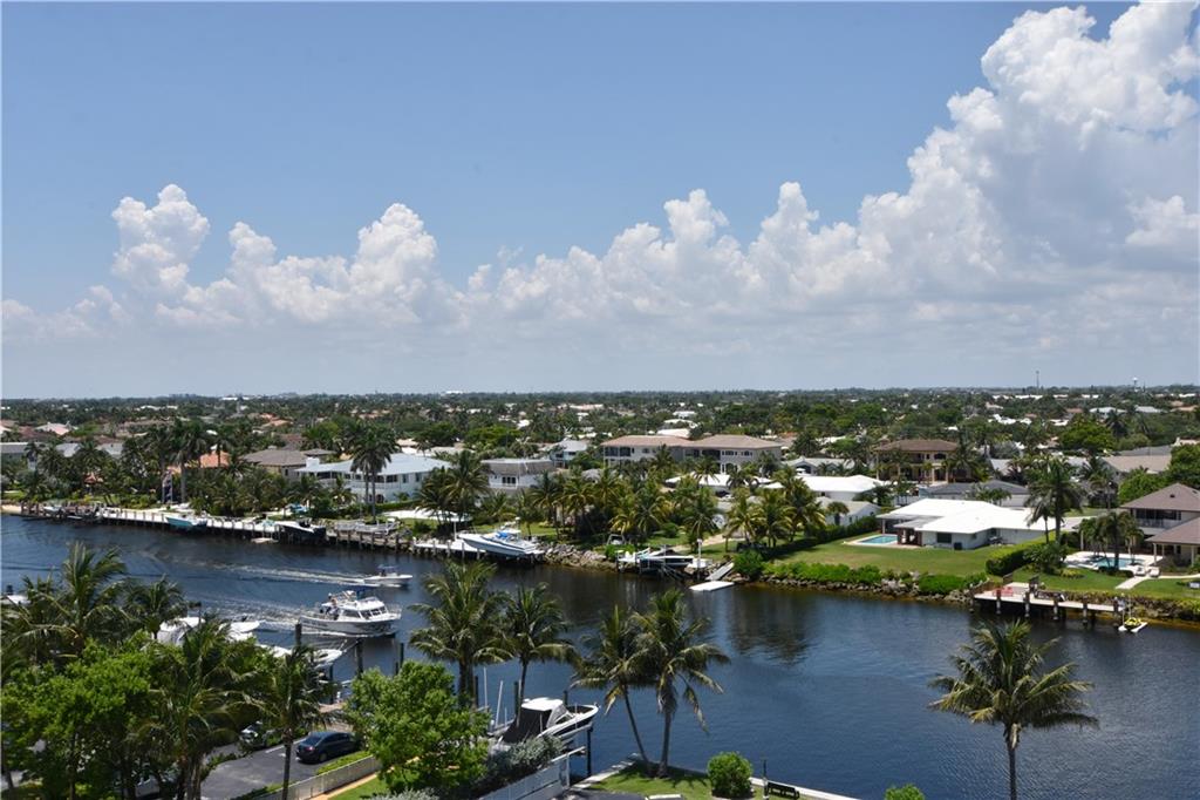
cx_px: 600
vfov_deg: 36.8
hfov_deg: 53.1
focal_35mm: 36
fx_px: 1200
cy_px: 400
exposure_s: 1/250
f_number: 14
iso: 200
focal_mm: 24
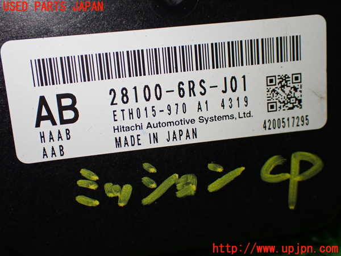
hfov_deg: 40.4
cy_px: 128
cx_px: 170
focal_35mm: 47
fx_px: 463
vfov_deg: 30.9
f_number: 3.1
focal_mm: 8.4
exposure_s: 1/200
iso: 400
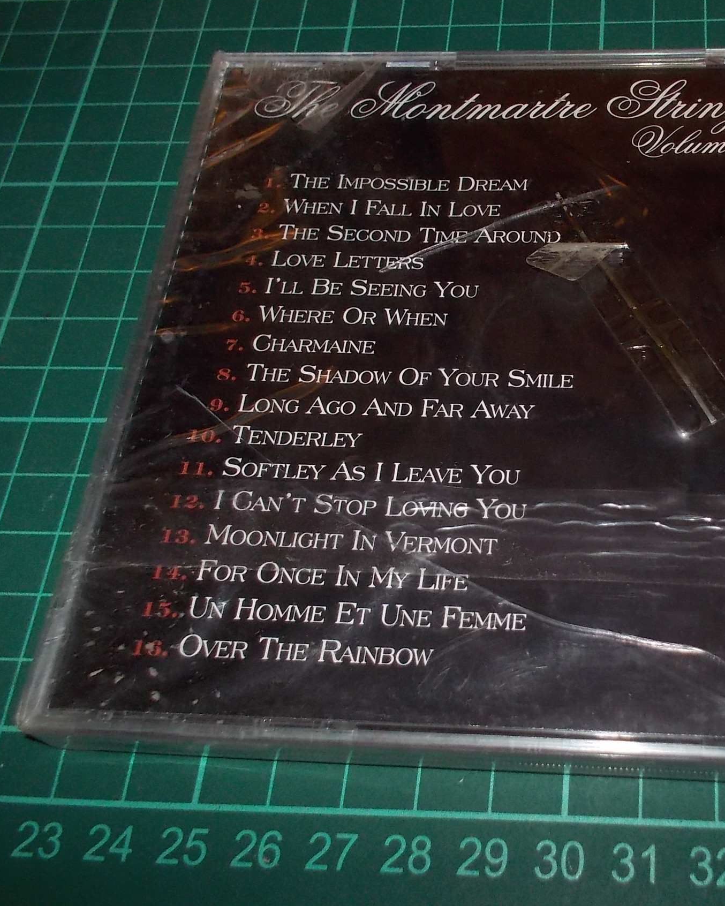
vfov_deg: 47.9
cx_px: 579
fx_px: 1019
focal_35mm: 38
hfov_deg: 37.8
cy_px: 450
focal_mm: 4.1
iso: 200
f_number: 3.3
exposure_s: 1/30
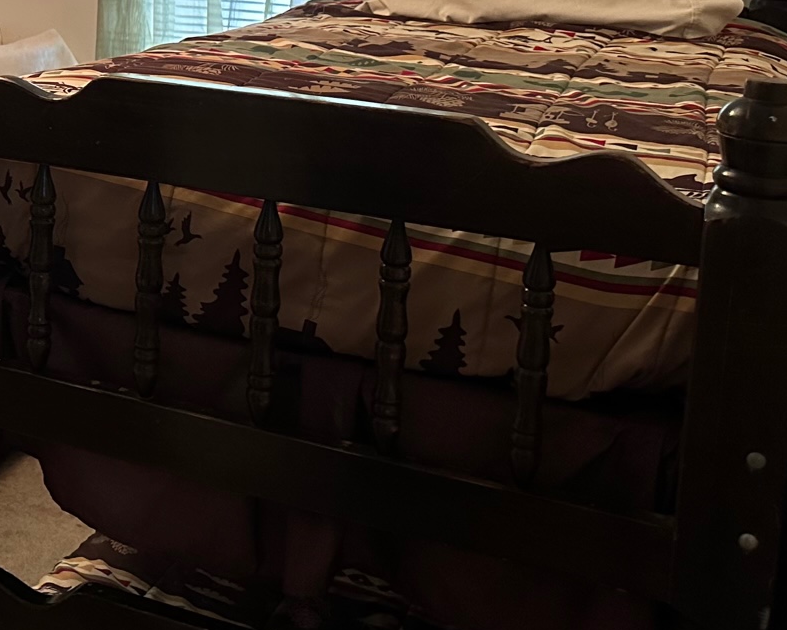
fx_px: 1398
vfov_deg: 24.4
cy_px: 16
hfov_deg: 29.1
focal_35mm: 60
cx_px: -26
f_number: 1.78
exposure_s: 1/40
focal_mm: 6.86
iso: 640
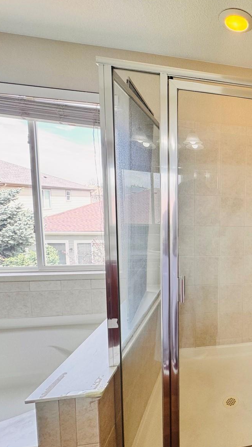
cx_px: 279
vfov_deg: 83.8
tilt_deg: -6.5
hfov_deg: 42.0
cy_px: 228
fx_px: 249
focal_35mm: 21
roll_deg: -2.7
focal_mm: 2.22
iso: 80
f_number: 2.2
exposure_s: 1/120
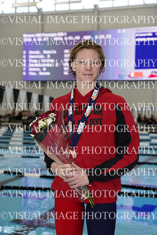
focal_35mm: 75
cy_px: 118
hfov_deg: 18.2
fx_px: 490
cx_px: 78
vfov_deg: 27.0
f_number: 5.6
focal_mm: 75
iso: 1250
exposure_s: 1/200
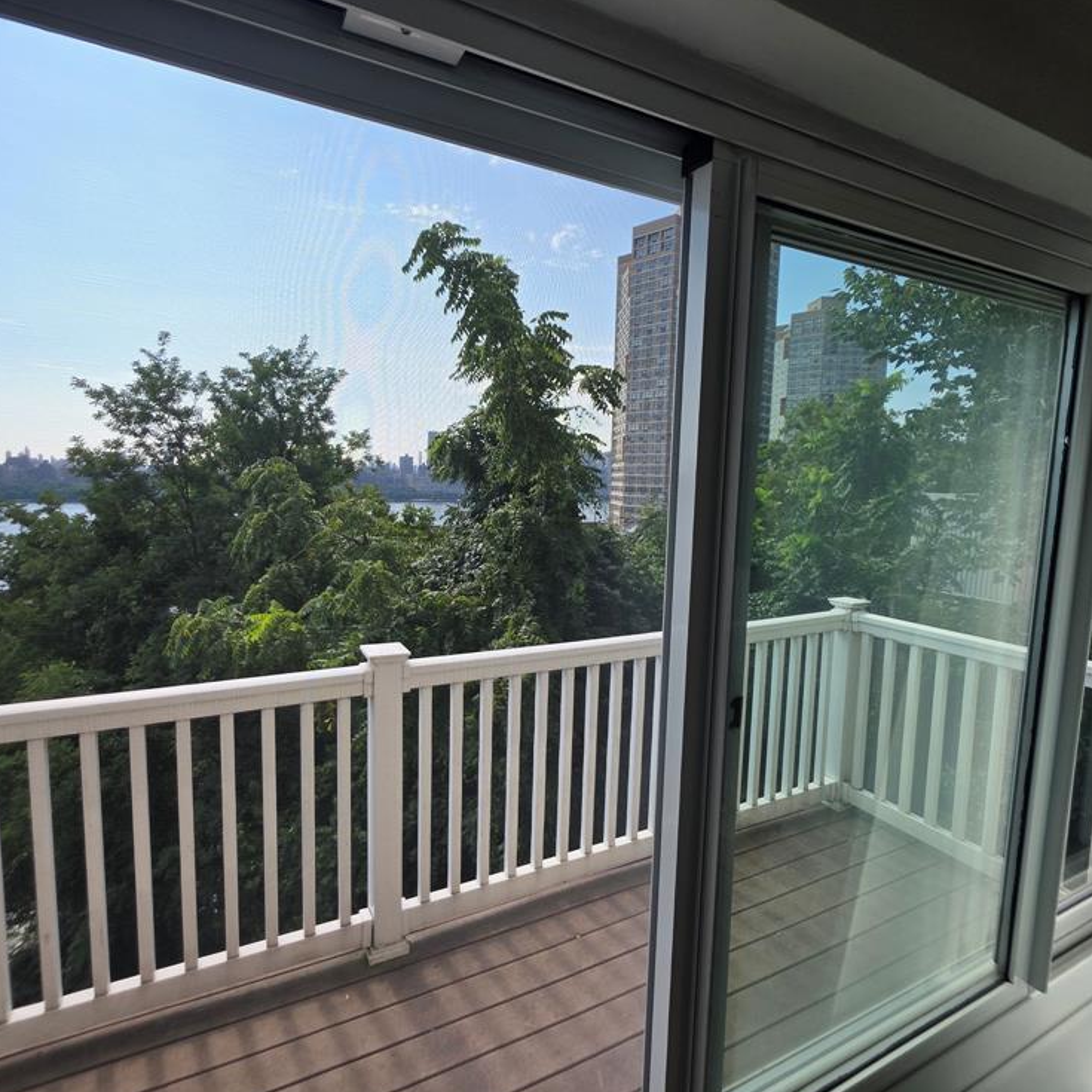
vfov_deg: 87.4
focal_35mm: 16
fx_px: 571
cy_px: 536
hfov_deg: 87.3
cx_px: 513
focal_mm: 2.2
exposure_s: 1/1554
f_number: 1.9
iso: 40
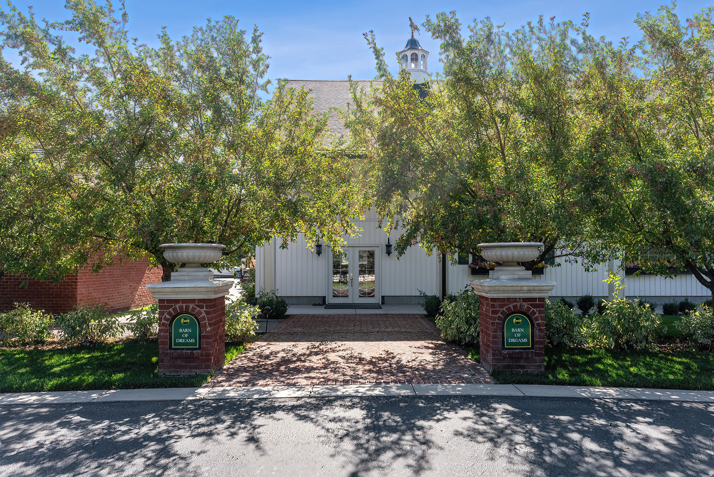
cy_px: 238
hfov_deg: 70.0
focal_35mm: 26
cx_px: 357
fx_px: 510
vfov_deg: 50.1
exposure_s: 1/5000
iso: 640
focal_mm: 25.7
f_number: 2.8
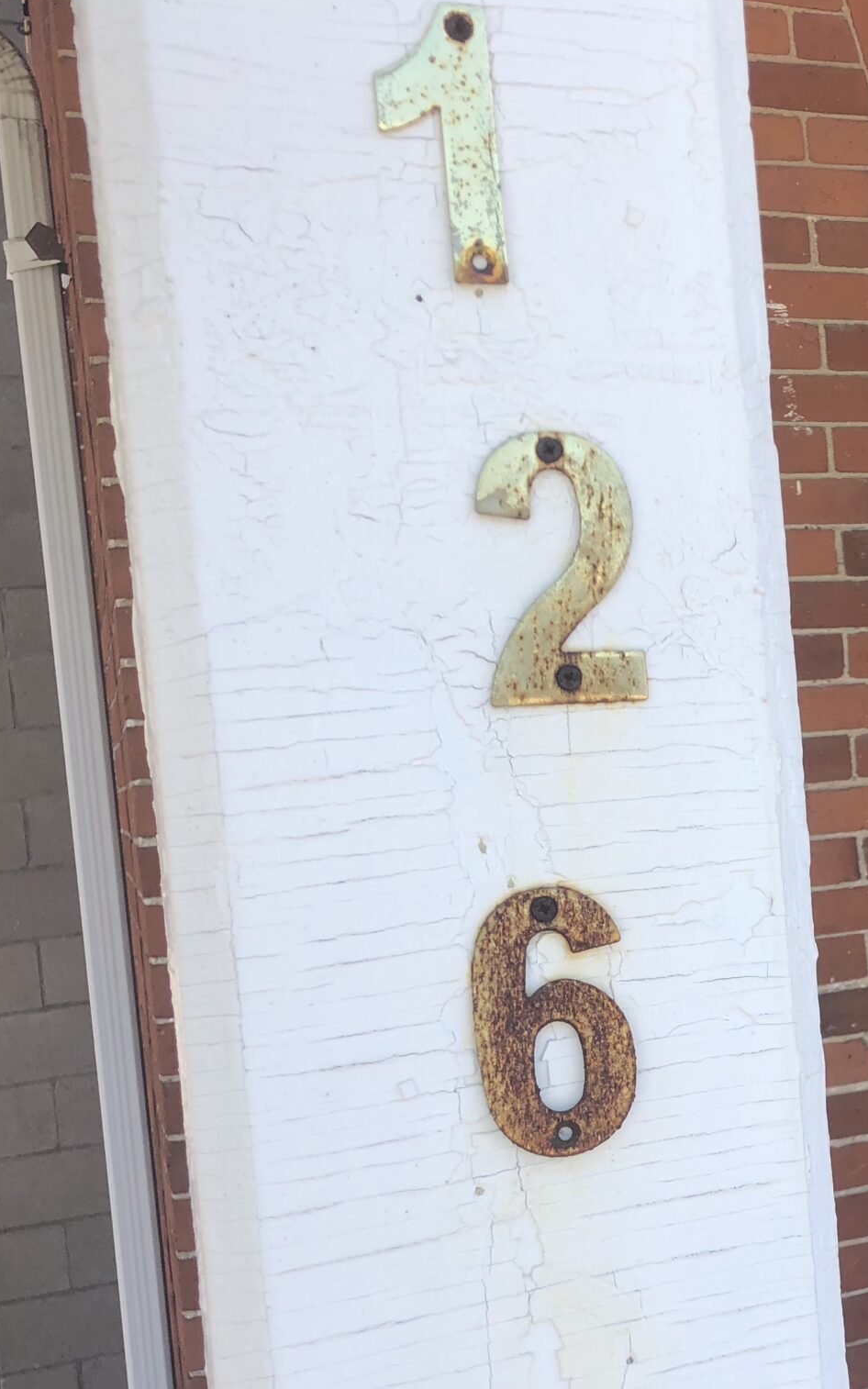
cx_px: 996
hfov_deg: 24.3
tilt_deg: -4.5
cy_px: 840
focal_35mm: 49
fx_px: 1855
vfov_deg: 40.9
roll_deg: +4.5
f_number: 1.8
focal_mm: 3.99
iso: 20
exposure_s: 1/607
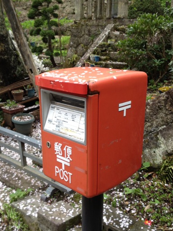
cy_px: 129
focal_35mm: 44
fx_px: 293
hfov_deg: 32.9
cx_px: 86
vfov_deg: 42.9
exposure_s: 1/120
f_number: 2.4
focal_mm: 4.28
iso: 80
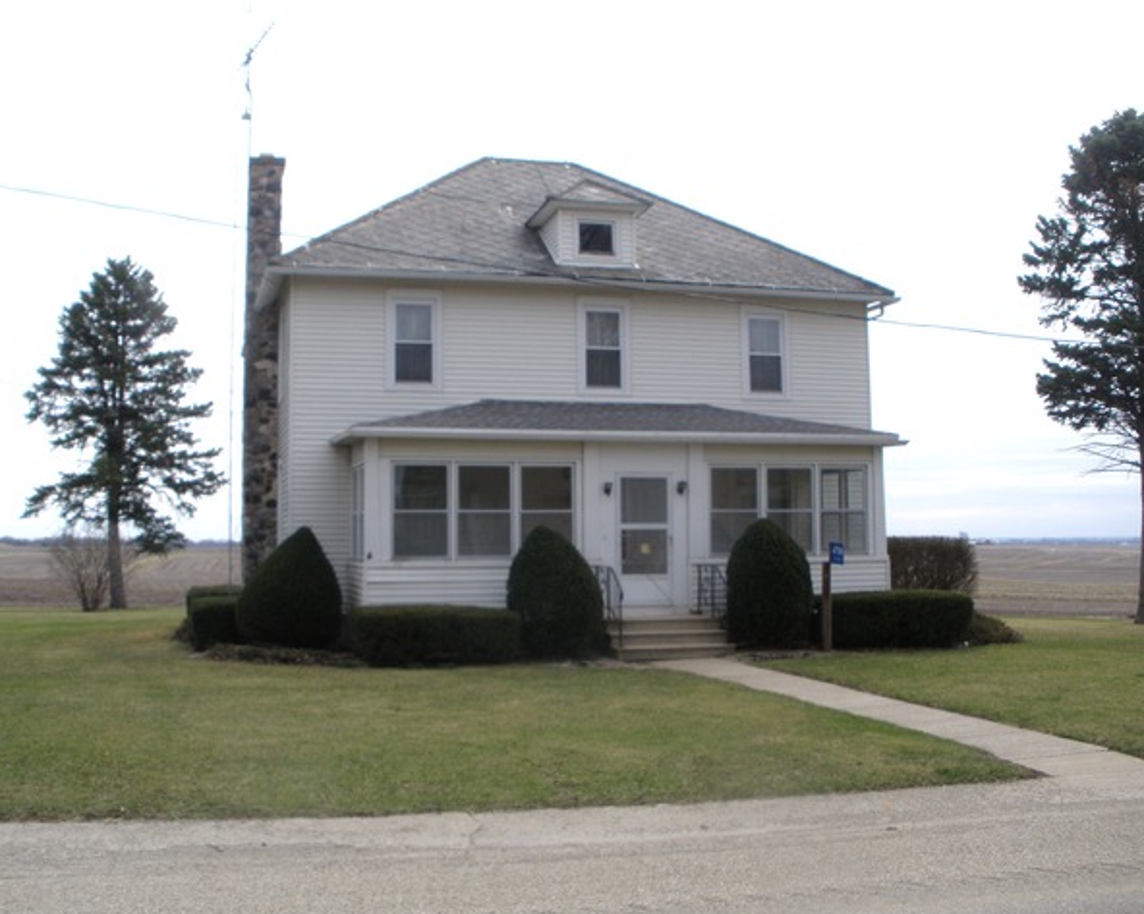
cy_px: 460
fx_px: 1286
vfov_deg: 39.1
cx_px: 537
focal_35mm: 38
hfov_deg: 47.9
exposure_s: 1/400
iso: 80
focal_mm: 6.3
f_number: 5.6
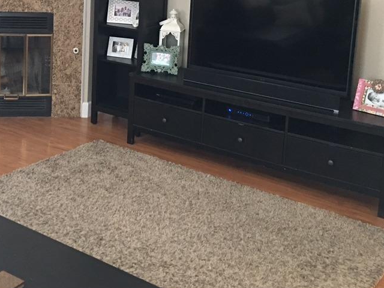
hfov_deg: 32.1
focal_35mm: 58
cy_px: 28
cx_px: 61
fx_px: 643
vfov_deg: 24.5
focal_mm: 4.15
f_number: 2.2
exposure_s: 1/4
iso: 64
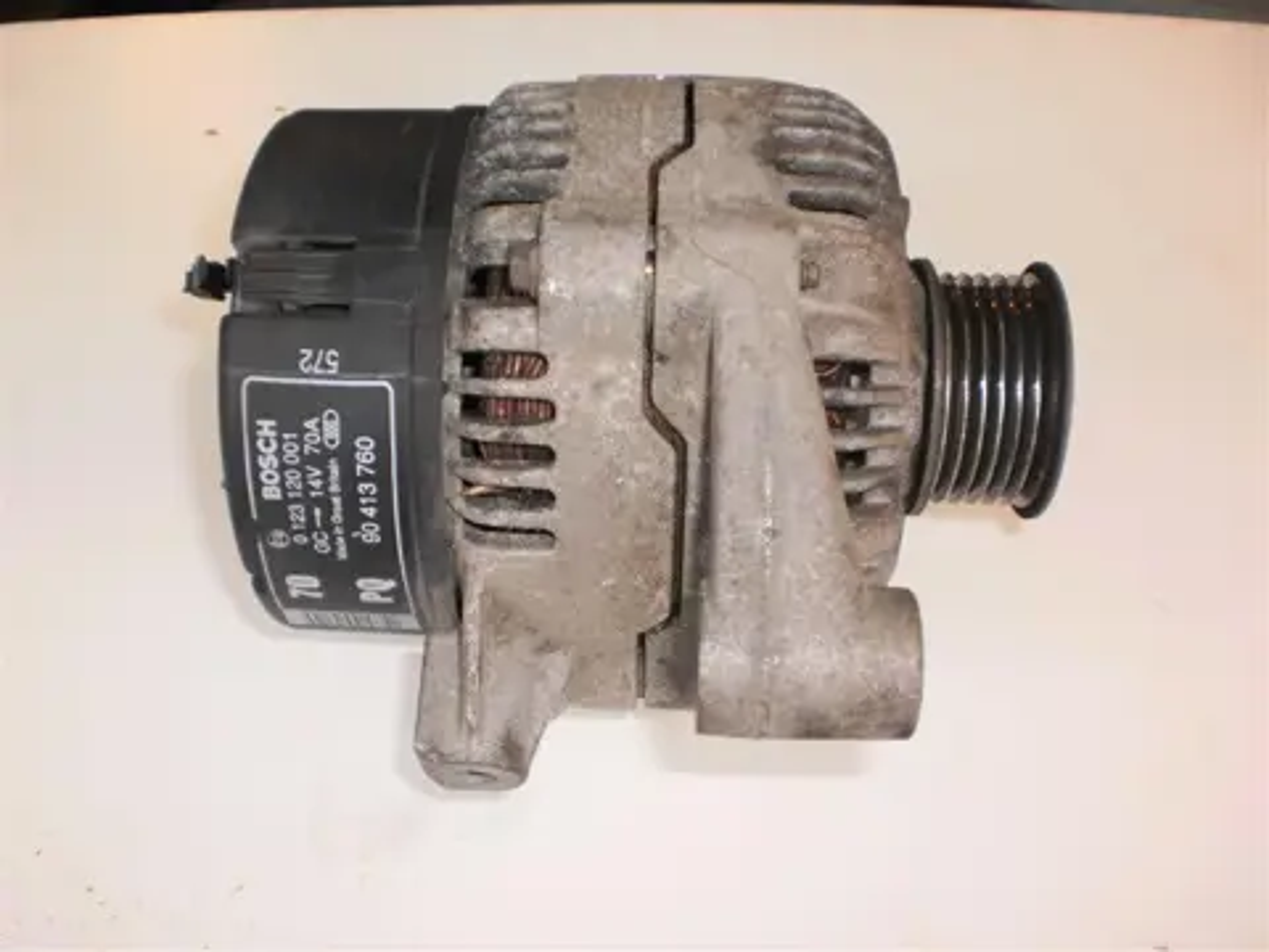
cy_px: 476
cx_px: 634
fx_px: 1320
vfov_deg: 39.7
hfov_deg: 51.4
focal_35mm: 36
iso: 125
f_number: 3.1
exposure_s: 1/30
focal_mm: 6.3
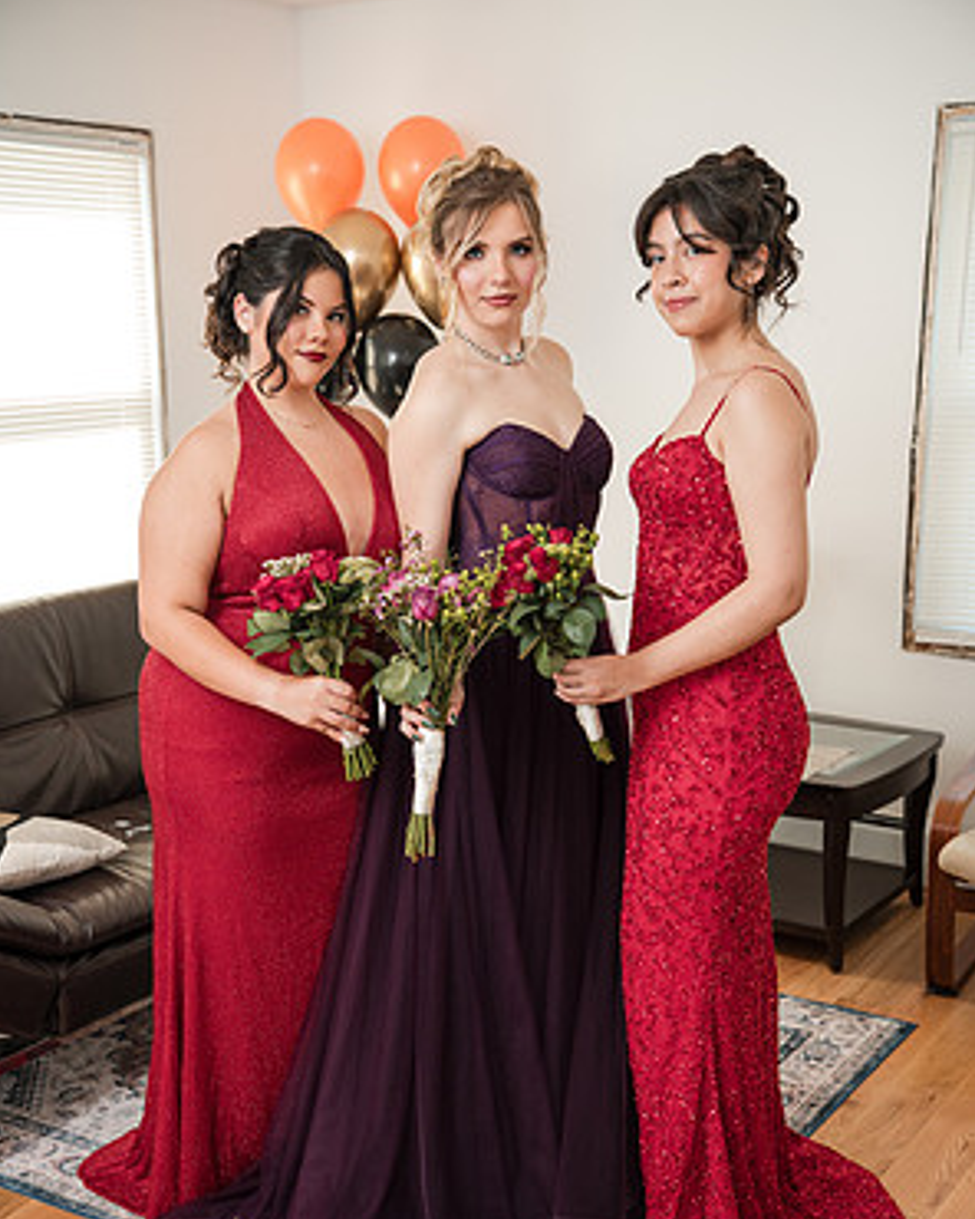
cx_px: 488
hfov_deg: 31.5
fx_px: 1731
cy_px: 715
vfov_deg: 38.7
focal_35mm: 48
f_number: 3.2
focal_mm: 42
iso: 1000
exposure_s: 1/250
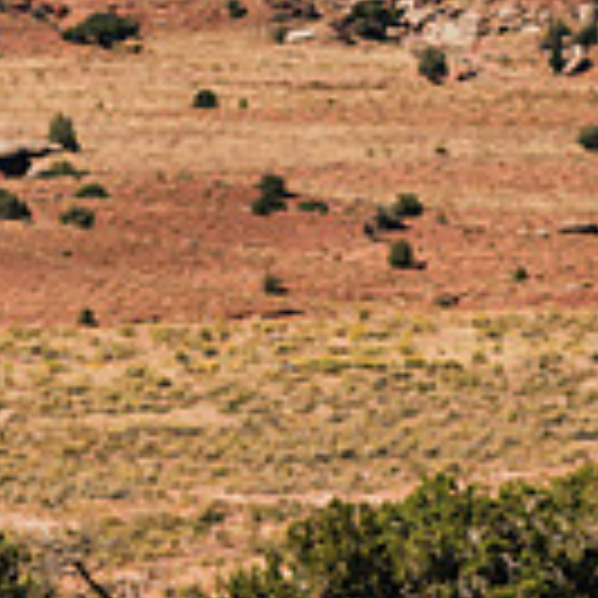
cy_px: 821
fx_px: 14541
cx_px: 171
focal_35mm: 744
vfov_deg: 2.4
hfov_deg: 2.4
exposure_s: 1/1600
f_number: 6.3
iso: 160
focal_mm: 200
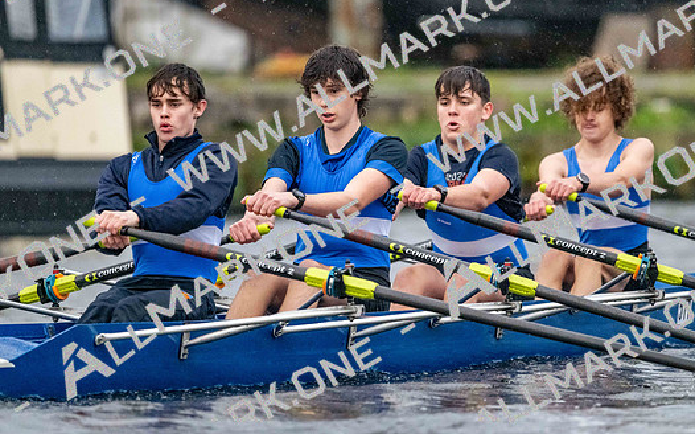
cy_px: 195
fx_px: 8518
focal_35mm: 450
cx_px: 330
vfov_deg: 2.9
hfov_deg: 4.7
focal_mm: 400
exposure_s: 1/2000
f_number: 4.5
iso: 12800
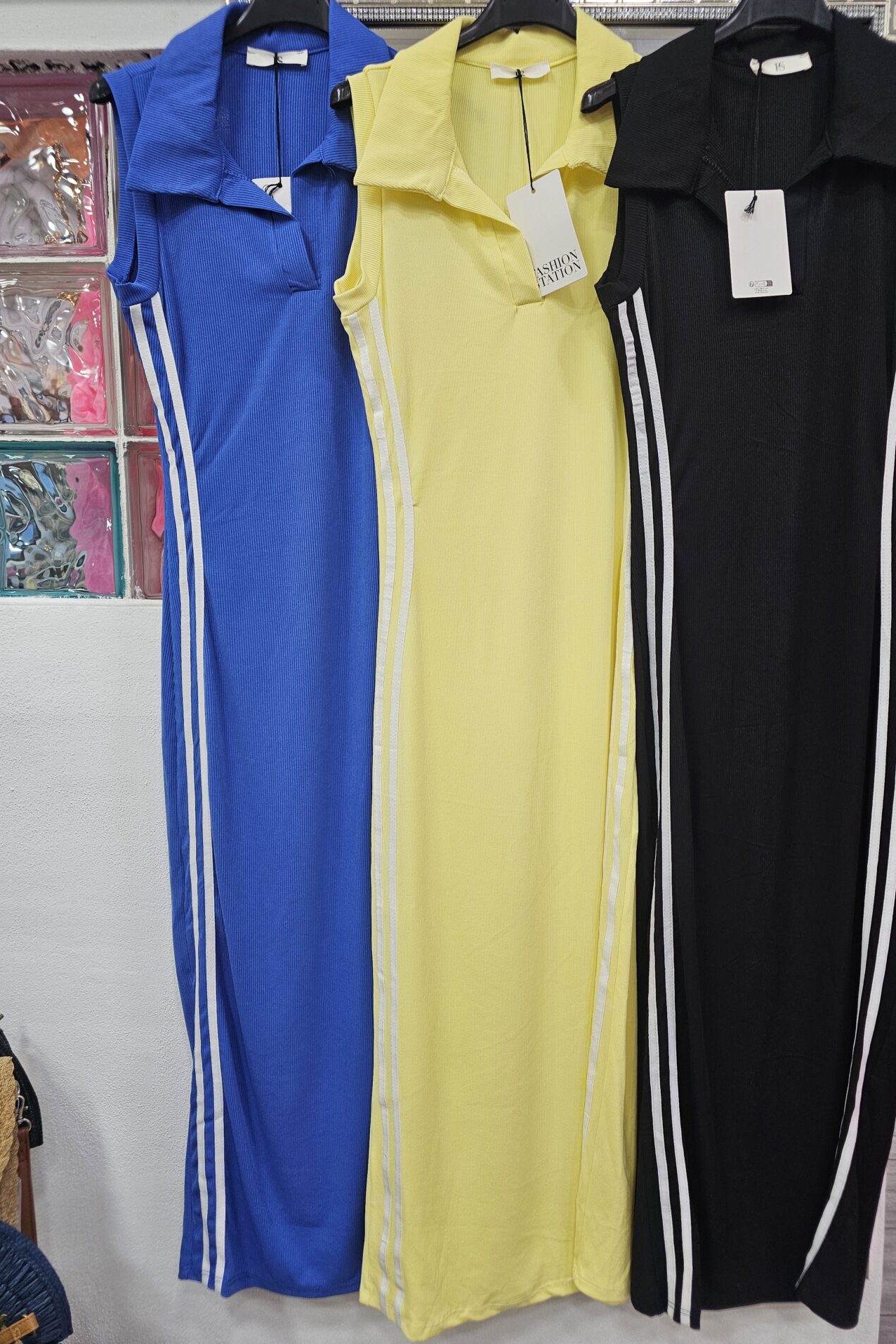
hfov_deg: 53.0
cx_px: 496
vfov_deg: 73.7
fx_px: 896
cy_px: 672
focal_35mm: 24
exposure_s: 1/100
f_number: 1.7
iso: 100
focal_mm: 6.3
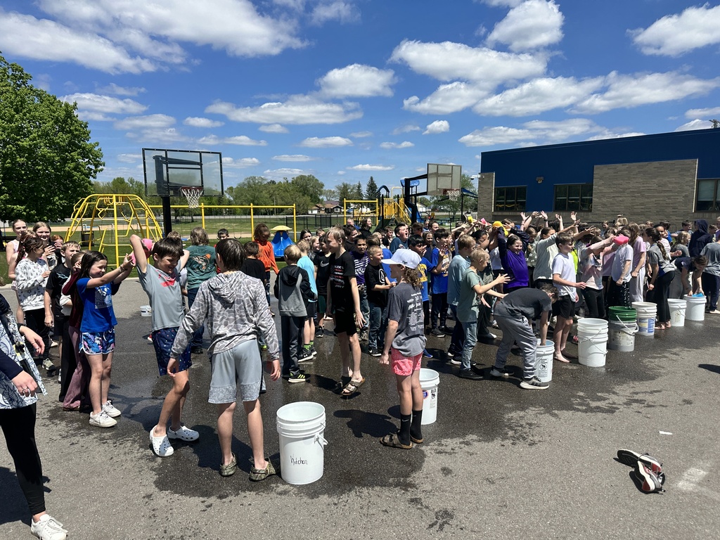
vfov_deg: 56.8
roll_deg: +0.2
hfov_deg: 71.6
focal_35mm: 24
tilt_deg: -7.9
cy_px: 270
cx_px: 360
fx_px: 499
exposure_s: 1/4762
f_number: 1.78
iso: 80
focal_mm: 6.86
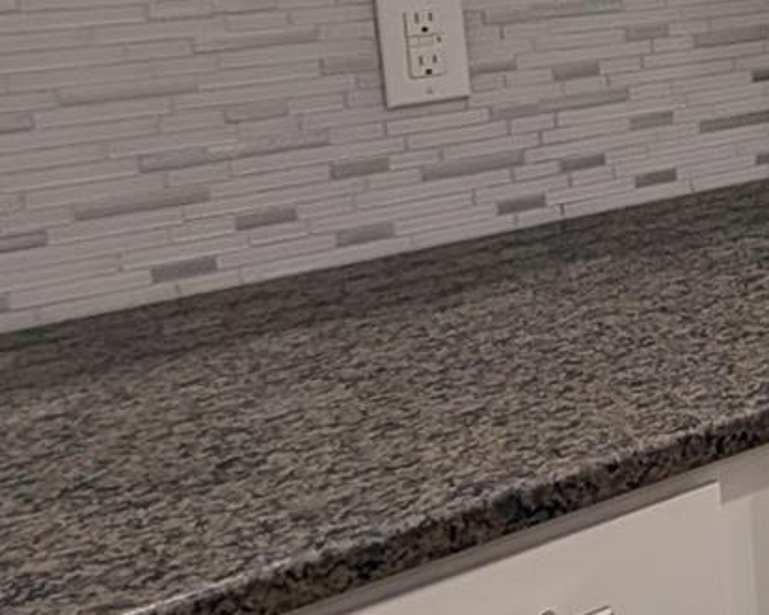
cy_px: 24
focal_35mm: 58
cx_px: 1288
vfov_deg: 25.2
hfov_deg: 22.8
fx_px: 1319
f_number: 1.7
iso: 77
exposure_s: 1/120
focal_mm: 2.02
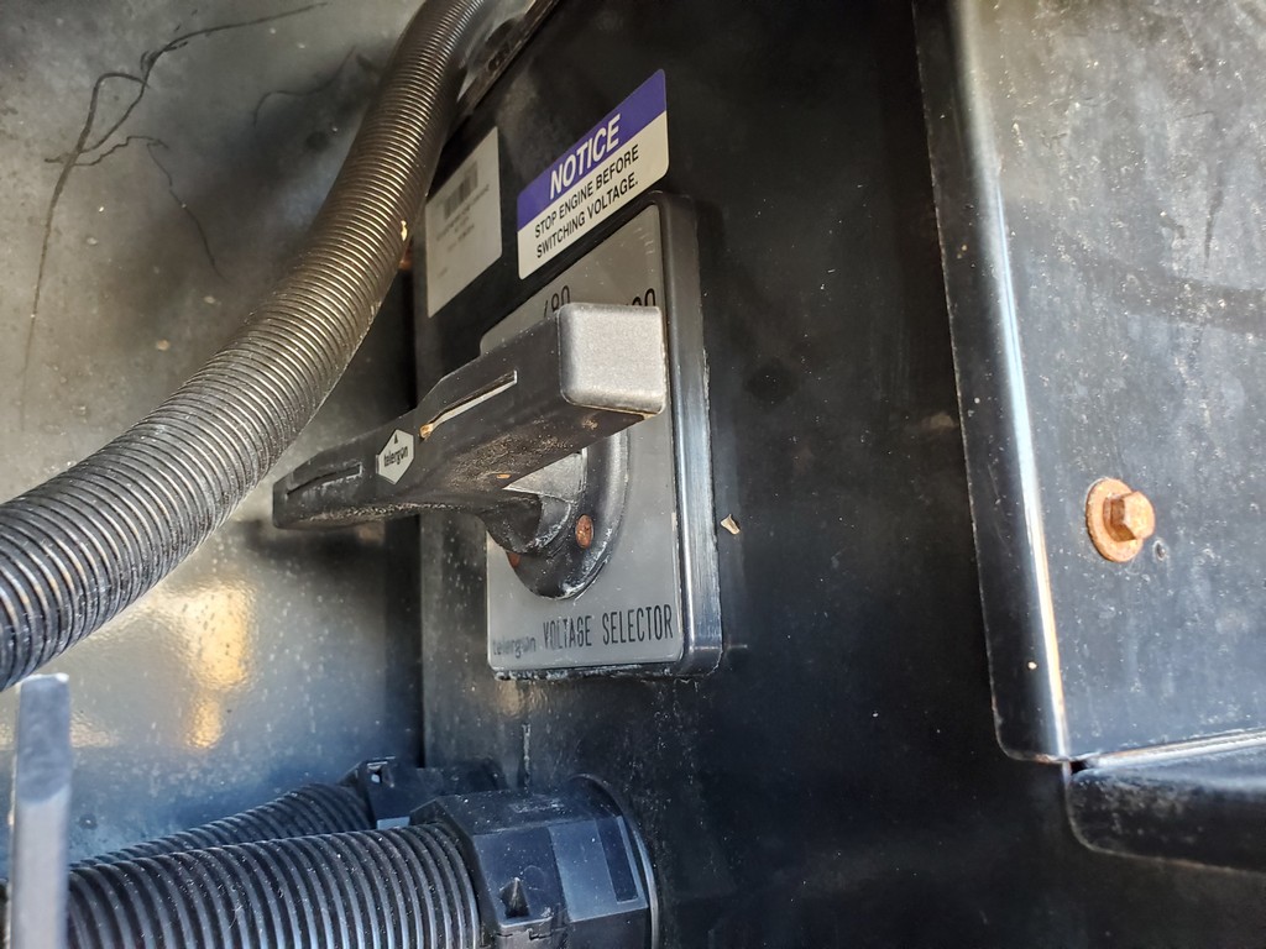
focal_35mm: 26
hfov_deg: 67.3
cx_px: 633
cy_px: 474
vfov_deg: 53.1
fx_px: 951
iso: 640
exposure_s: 1/39
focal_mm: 4.3
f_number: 2.4
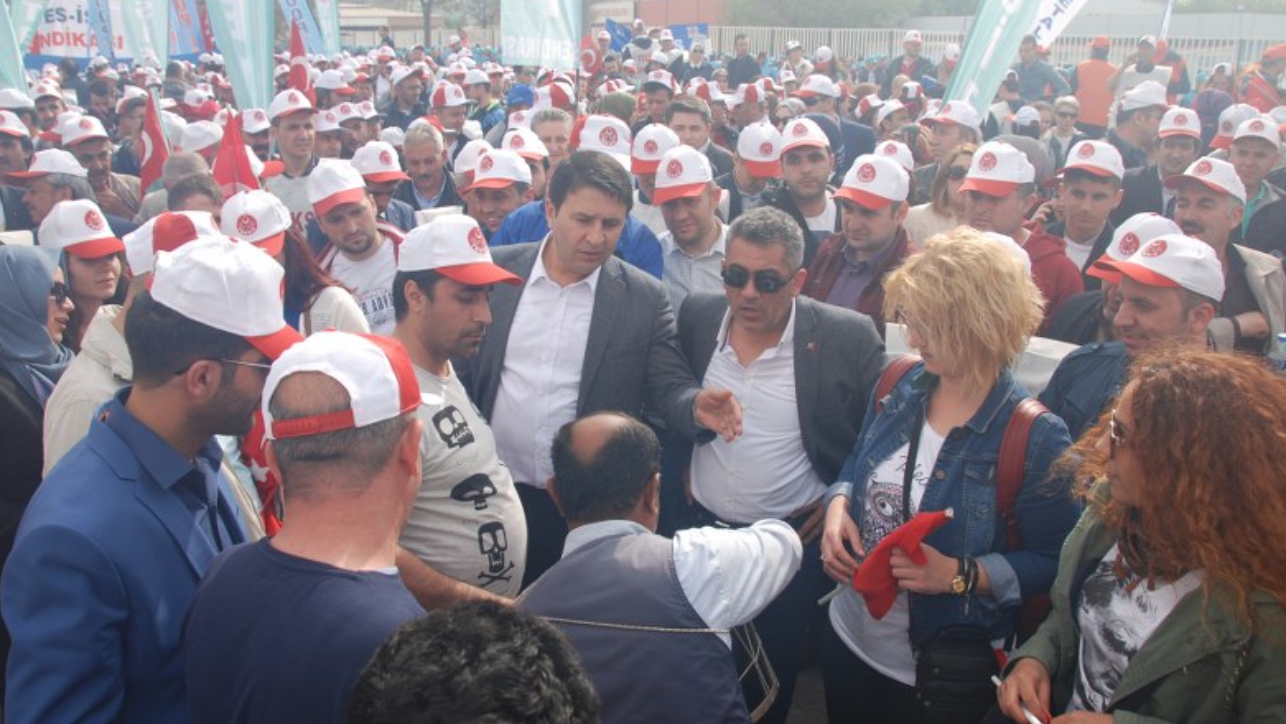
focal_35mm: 29
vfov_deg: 40.2
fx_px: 989
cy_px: 346
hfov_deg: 66.0
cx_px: 639
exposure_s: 1/200
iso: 100
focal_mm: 18
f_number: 7.1
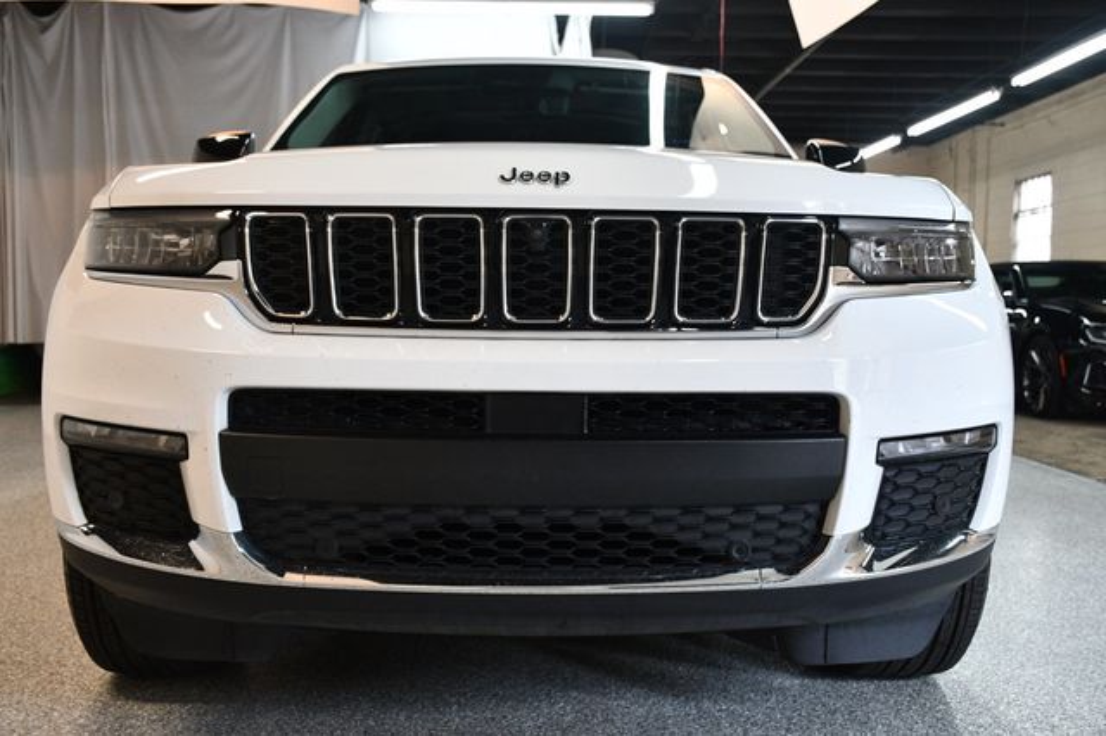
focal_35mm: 36
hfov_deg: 53.2
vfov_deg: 36.8
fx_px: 1105
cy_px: 368
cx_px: 553
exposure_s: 1/125
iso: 1250
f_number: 3.8
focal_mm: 24
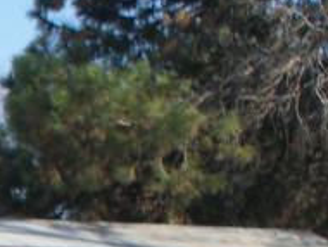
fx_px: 1841
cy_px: 406
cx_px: -333
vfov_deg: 7.5
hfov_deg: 9.5
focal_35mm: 194
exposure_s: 1/500
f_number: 2.8
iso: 64
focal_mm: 7.54
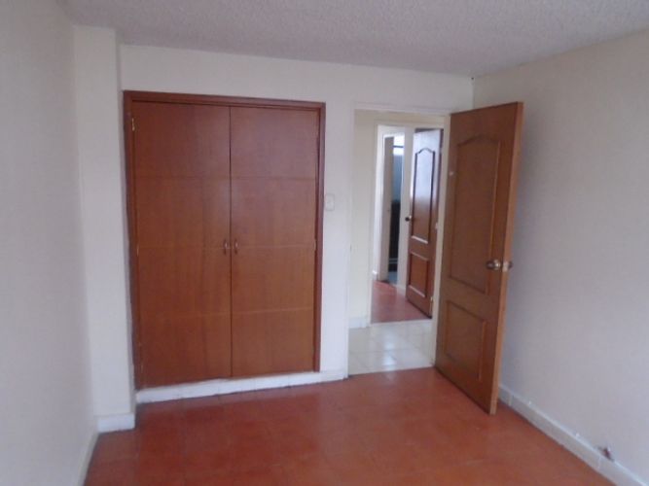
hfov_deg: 67.3
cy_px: 243
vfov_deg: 53.0
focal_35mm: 26
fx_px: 487
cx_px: 324
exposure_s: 1/40
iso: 500
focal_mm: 4.6
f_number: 3.2
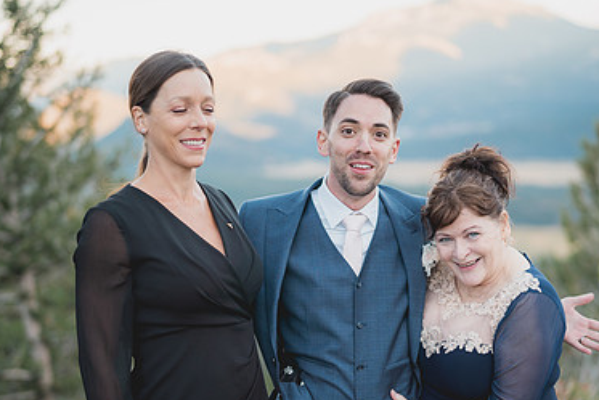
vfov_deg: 16.8
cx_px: 328
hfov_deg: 25.0
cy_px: 269
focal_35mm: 81
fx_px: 1348
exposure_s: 1/500
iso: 125
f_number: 1.4
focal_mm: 50
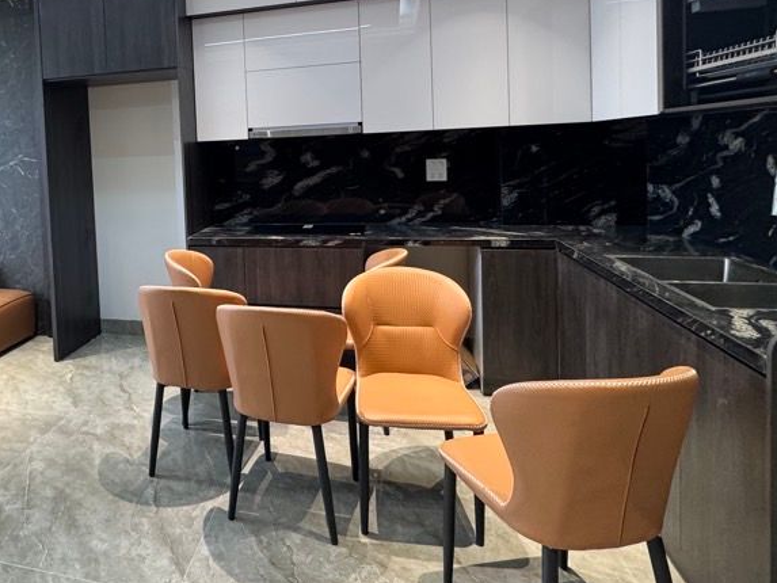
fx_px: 561
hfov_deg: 66.0
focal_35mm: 25
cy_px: 176
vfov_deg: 53.4
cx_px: 216
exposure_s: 1/50
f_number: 2.2
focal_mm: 2.22
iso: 160
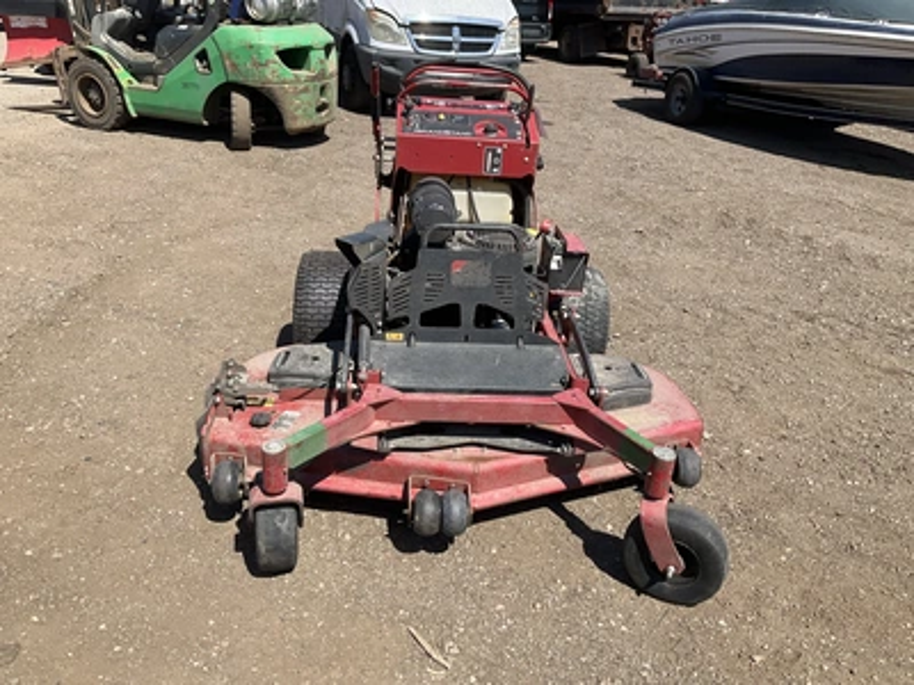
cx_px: 457
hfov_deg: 61.7
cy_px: 342
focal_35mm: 29
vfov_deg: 48.2
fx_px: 766
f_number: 1.8
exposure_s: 1/1451
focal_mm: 3
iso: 25
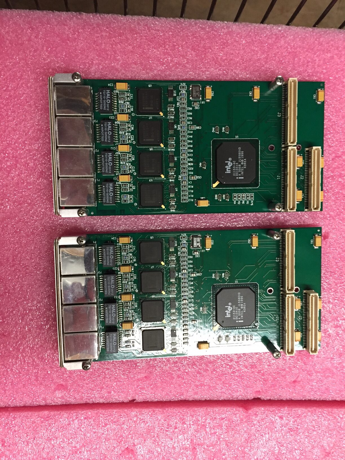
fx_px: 385
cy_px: 230
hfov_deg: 48.2
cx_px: 172
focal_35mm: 29
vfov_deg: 61.7
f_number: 2.2
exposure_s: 1/30
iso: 200
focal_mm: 4.15
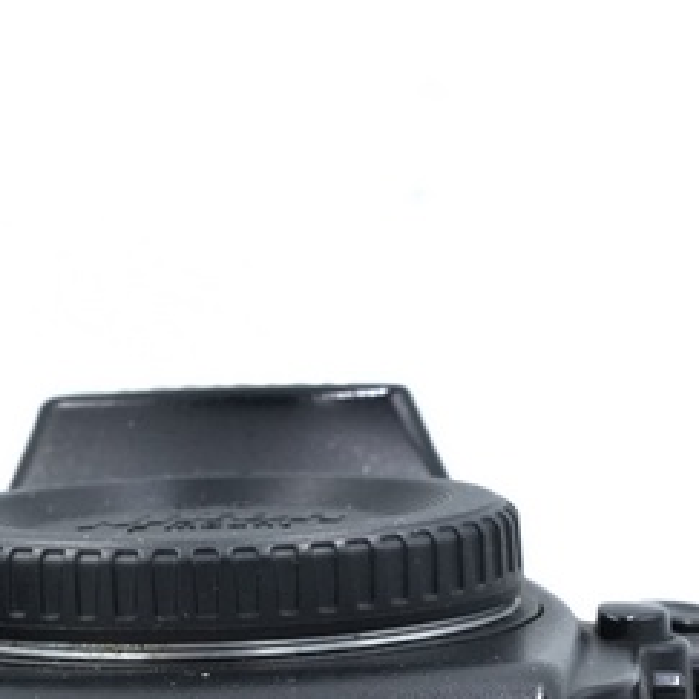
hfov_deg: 9.1
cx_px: 23
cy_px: 813
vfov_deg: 9.0
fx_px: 4386
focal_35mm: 192
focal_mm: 55
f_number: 14
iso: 800
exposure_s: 1/125
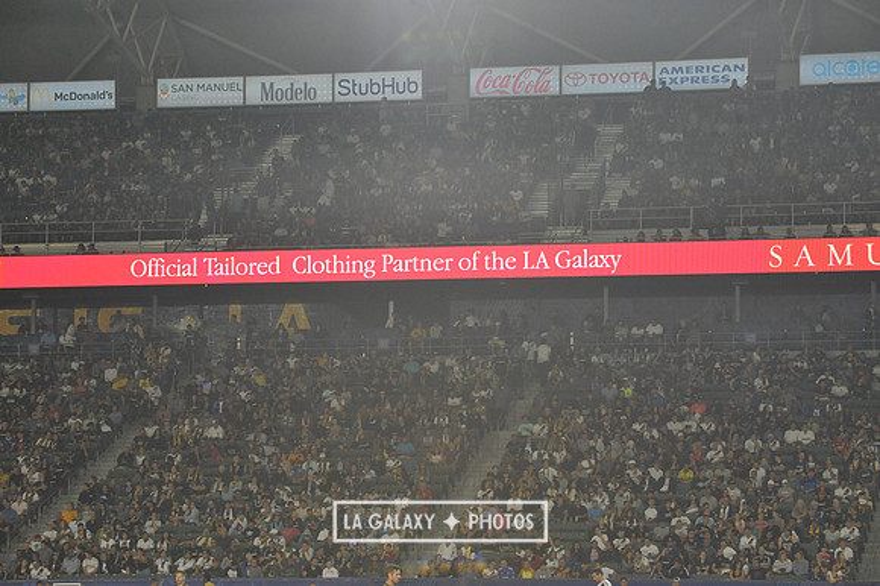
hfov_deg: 15.8
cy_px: 293
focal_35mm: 130
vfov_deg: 10.5
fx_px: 3176
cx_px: 440
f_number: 10
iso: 3200
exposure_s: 1/320
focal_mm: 130
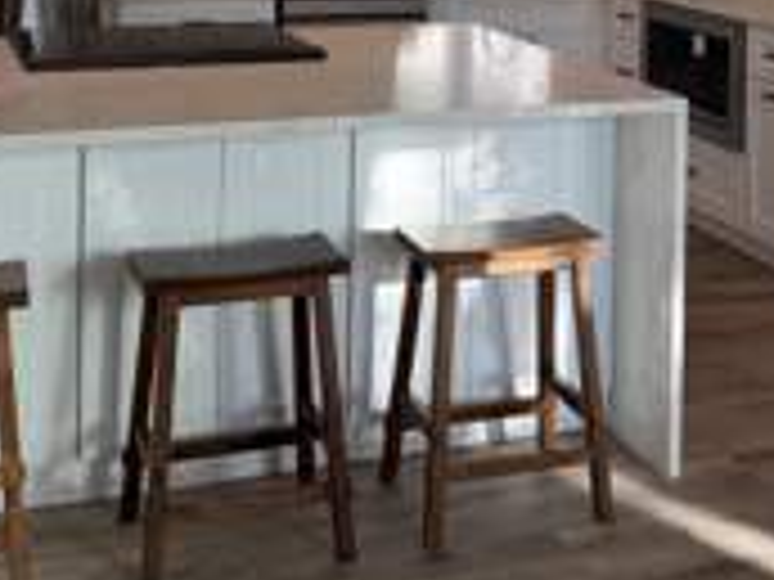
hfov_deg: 28.9
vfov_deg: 20.7
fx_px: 1498
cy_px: -81
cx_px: 472
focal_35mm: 67
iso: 80
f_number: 1.78
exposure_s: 1/285
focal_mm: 6.76
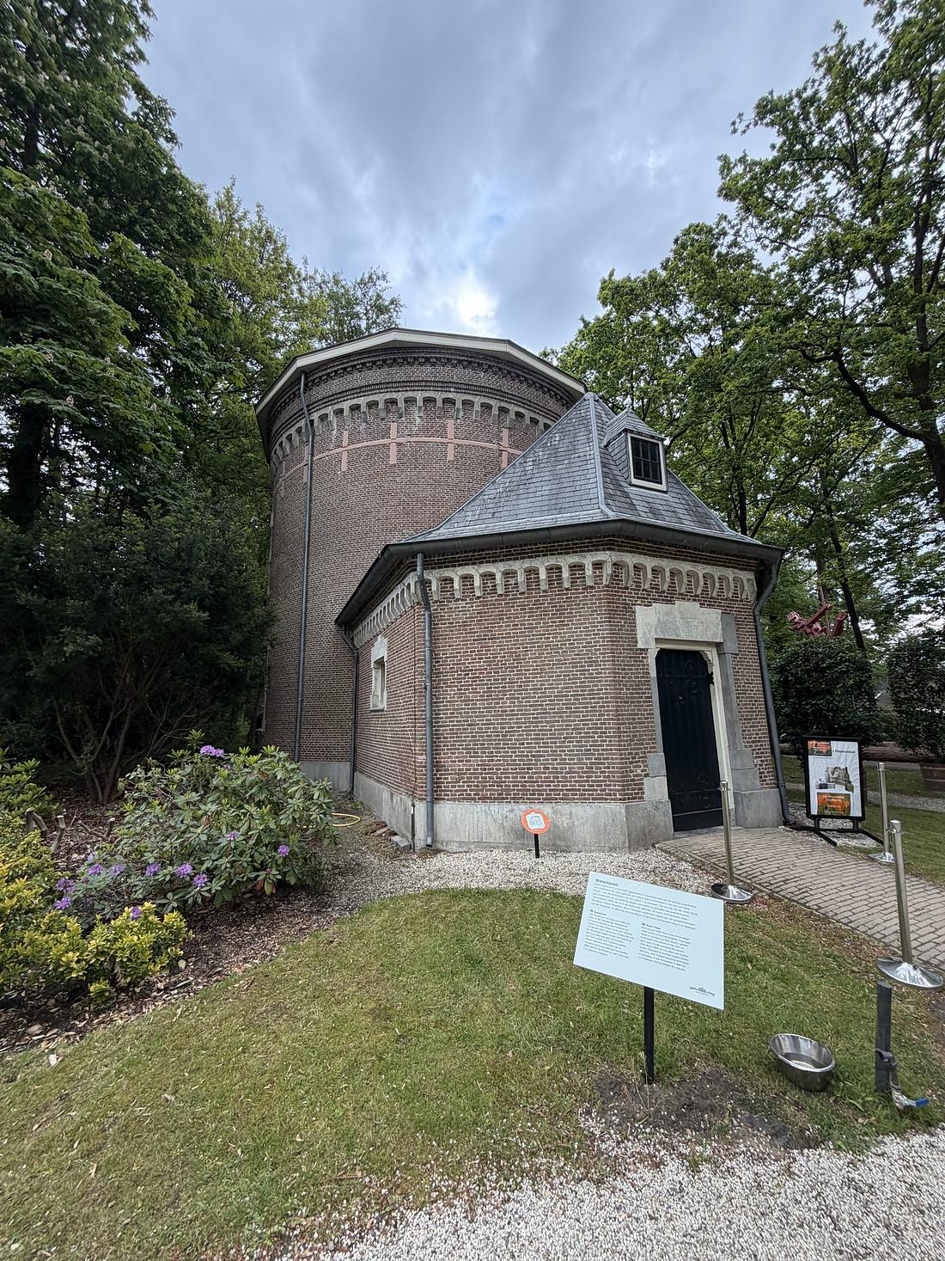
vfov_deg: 102.1
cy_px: 630
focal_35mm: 14
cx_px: 472
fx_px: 510
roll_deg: +1.2
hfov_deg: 85.7
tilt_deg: +10.9
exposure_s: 1/121
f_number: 2.2
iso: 80
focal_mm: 2.22
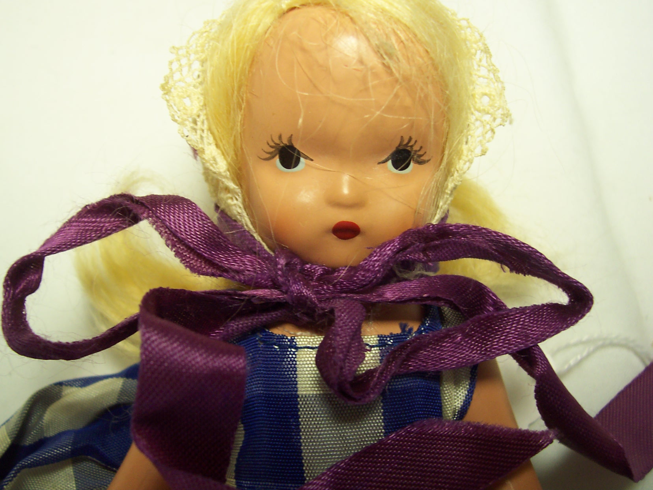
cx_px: 326
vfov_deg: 38.7
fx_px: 698
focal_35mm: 37
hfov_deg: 50.1
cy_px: 245
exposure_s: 1/30
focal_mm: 5.6
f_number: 2.8
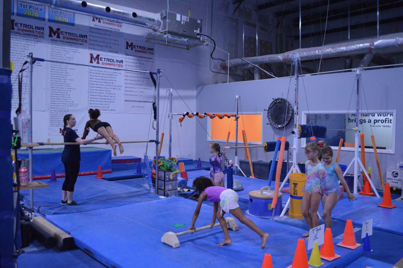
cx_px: 202
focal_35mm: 30
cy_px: 134
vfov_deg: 43.5
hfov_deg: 62.0
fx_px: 336
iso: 1600
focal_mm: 20
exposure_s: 1/125
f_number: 3.8
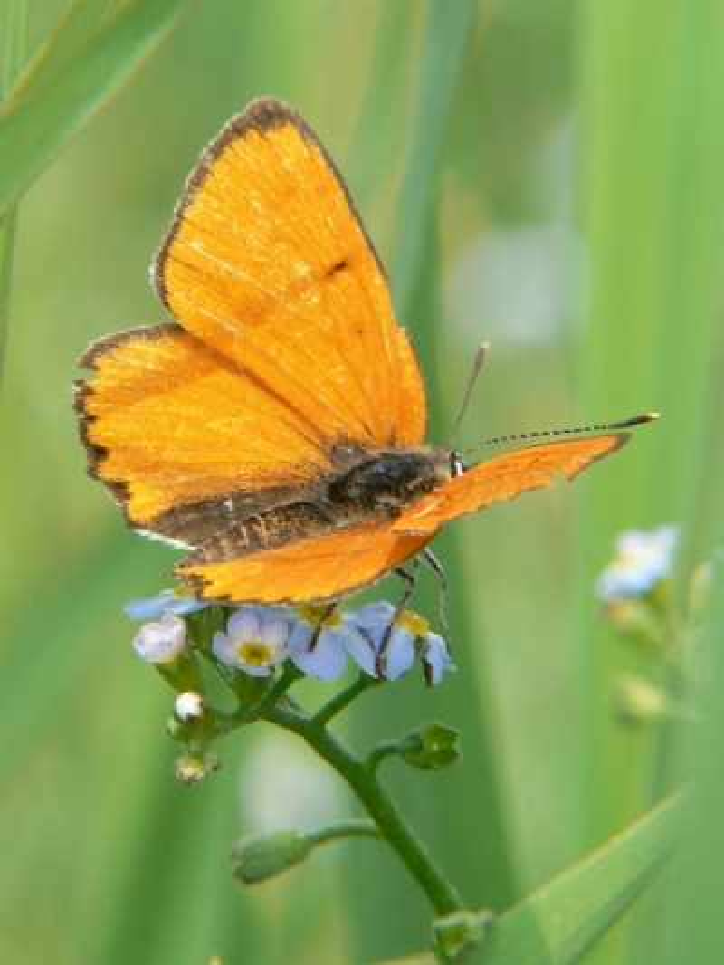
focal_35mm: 190
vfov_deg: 10.4
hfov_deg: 7.8
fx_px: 5296
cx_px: 362
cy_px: 482
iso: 80
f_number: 8
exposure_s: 1/125
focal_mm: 31.6
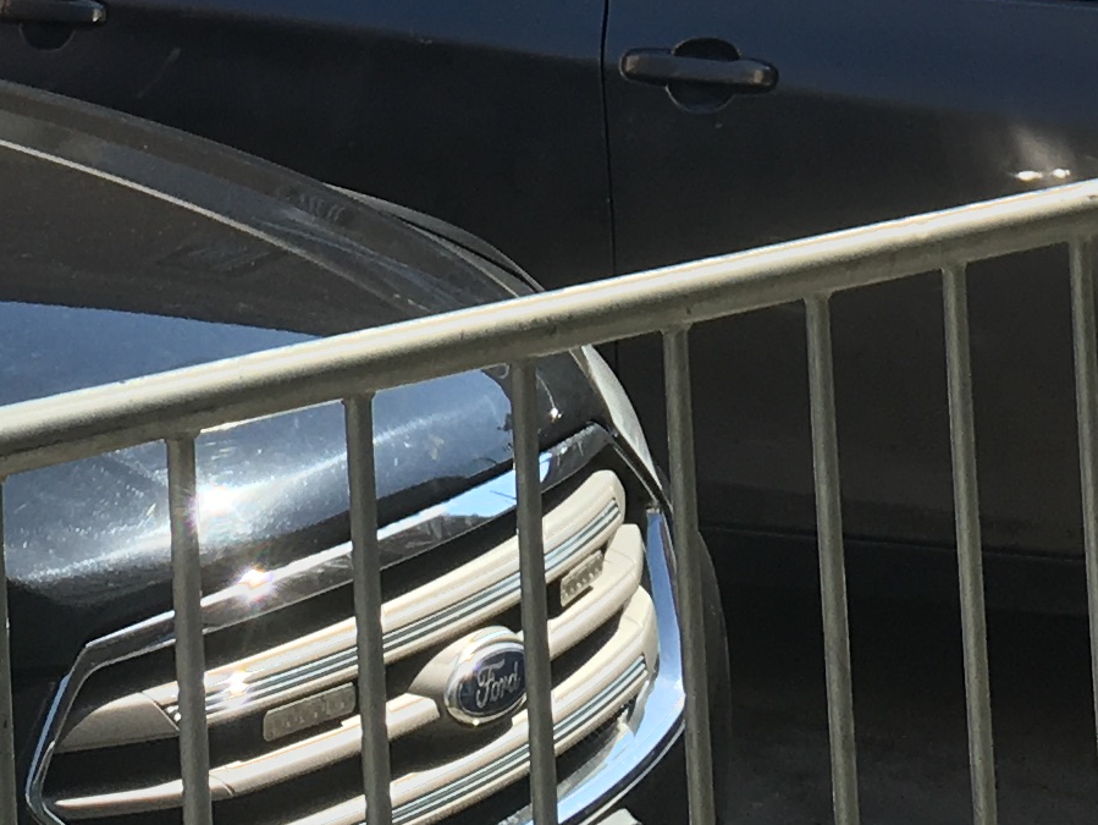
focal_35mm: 130
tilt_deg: +2.1
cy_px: -607
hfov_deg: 15.1
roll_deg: +0.7
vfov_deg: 10.8
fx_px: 4125
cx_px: 756
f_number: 2.2
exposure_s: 1/938
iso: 25
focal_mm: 4.15
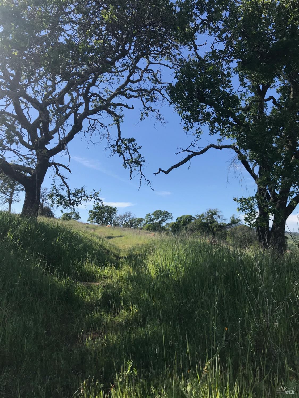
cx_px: 150
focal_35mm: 28
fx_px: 322
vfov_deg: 63.4
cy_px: 199
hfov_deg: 49.7
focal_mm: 3.99
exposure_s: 1/1996
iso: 20
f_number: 1.8
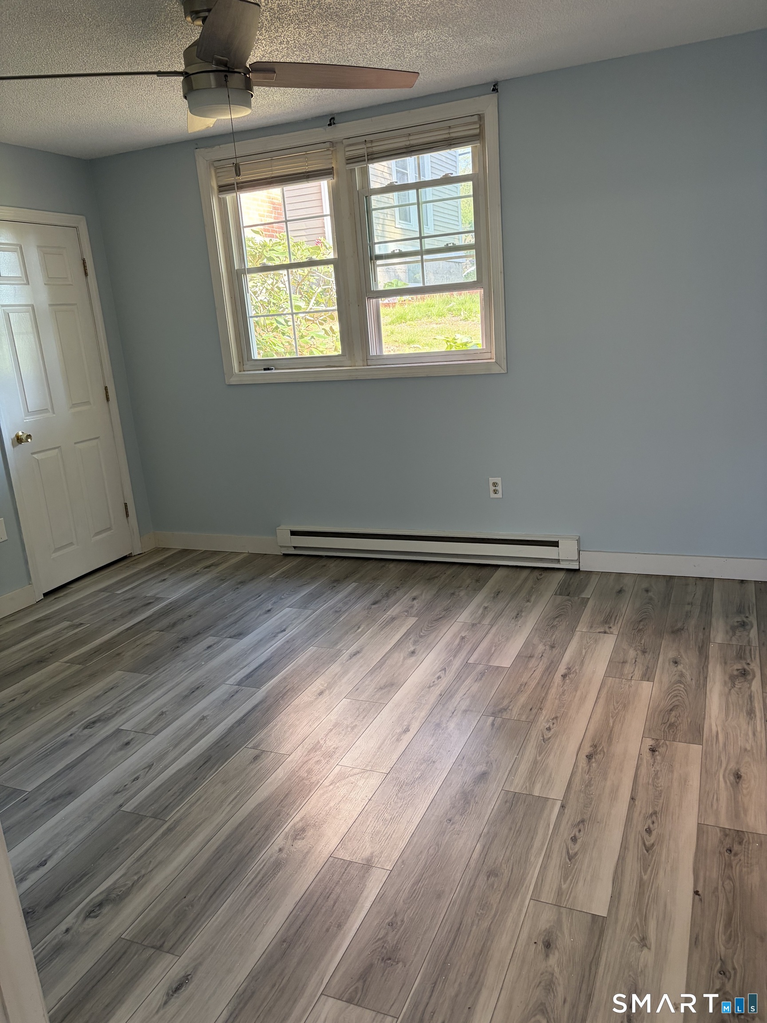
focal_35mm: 26
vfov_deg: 67.3
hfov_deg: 53.1
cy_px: 512
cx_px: 384
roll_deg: +4.9
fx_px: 768
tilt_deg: -11.9
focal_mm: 5.96
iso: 125
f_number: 1.6
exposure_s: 1/60
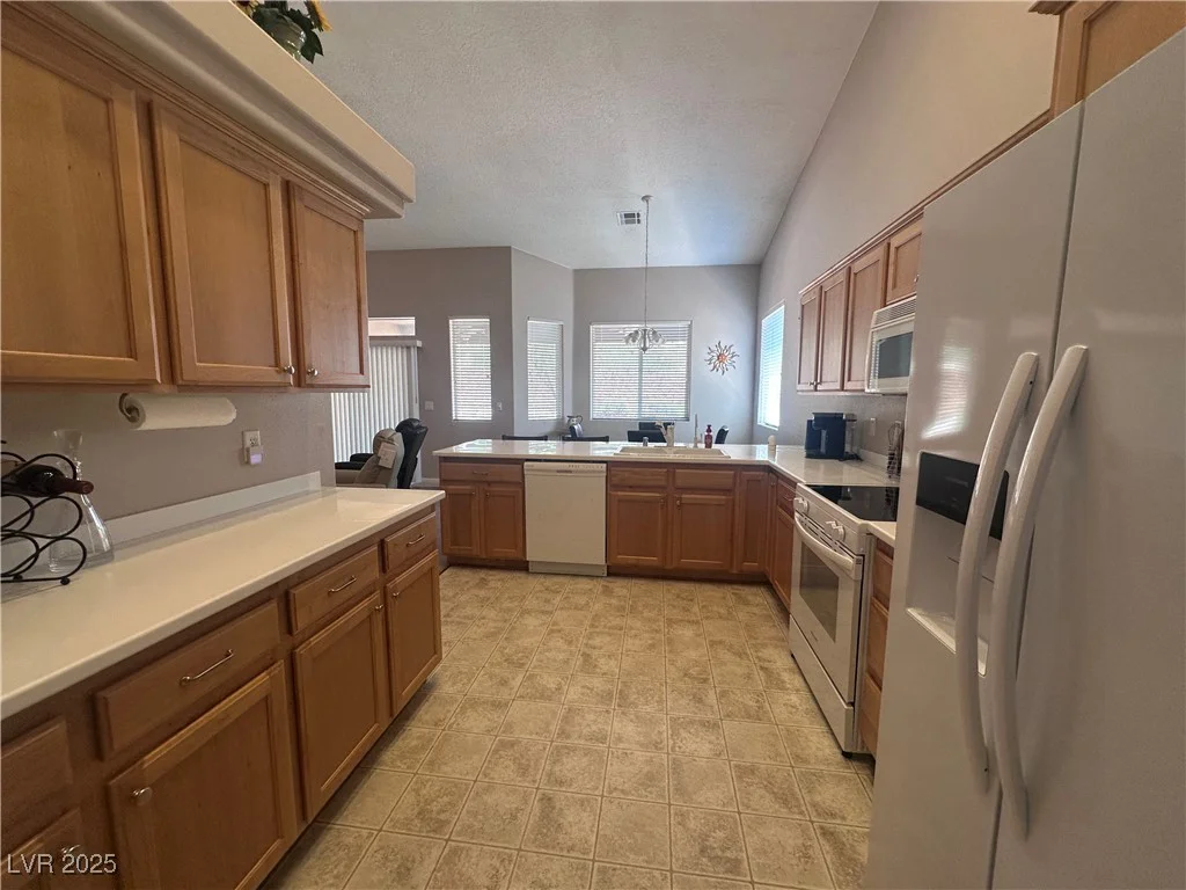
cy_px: 445
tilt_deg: -7.0
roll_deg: -0.4
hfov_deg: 102.1
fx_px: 480
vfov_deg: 85.7
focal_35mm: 14
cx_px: 593
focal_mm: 2.22
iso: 160
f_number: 2.2
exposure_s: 1/120
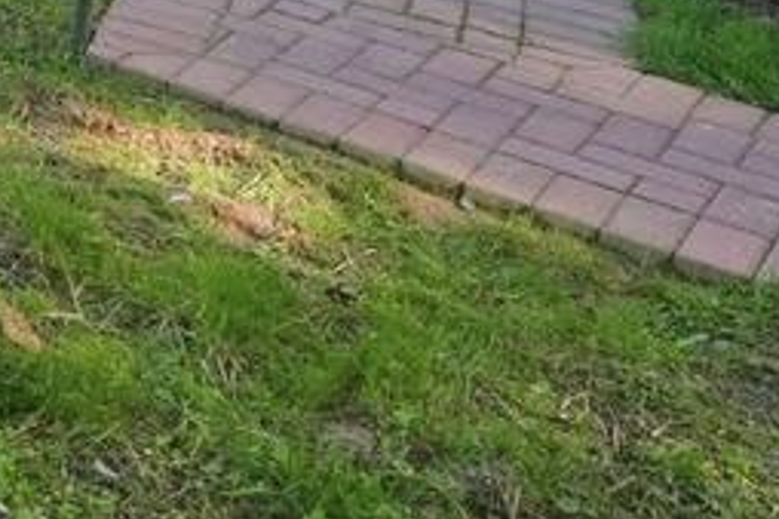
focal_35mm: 85
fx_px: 1838
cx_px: -1340
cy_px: -485
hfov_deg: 13.0
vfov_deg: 13.8
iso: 250
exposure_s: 1/80
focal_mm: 10
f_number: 9
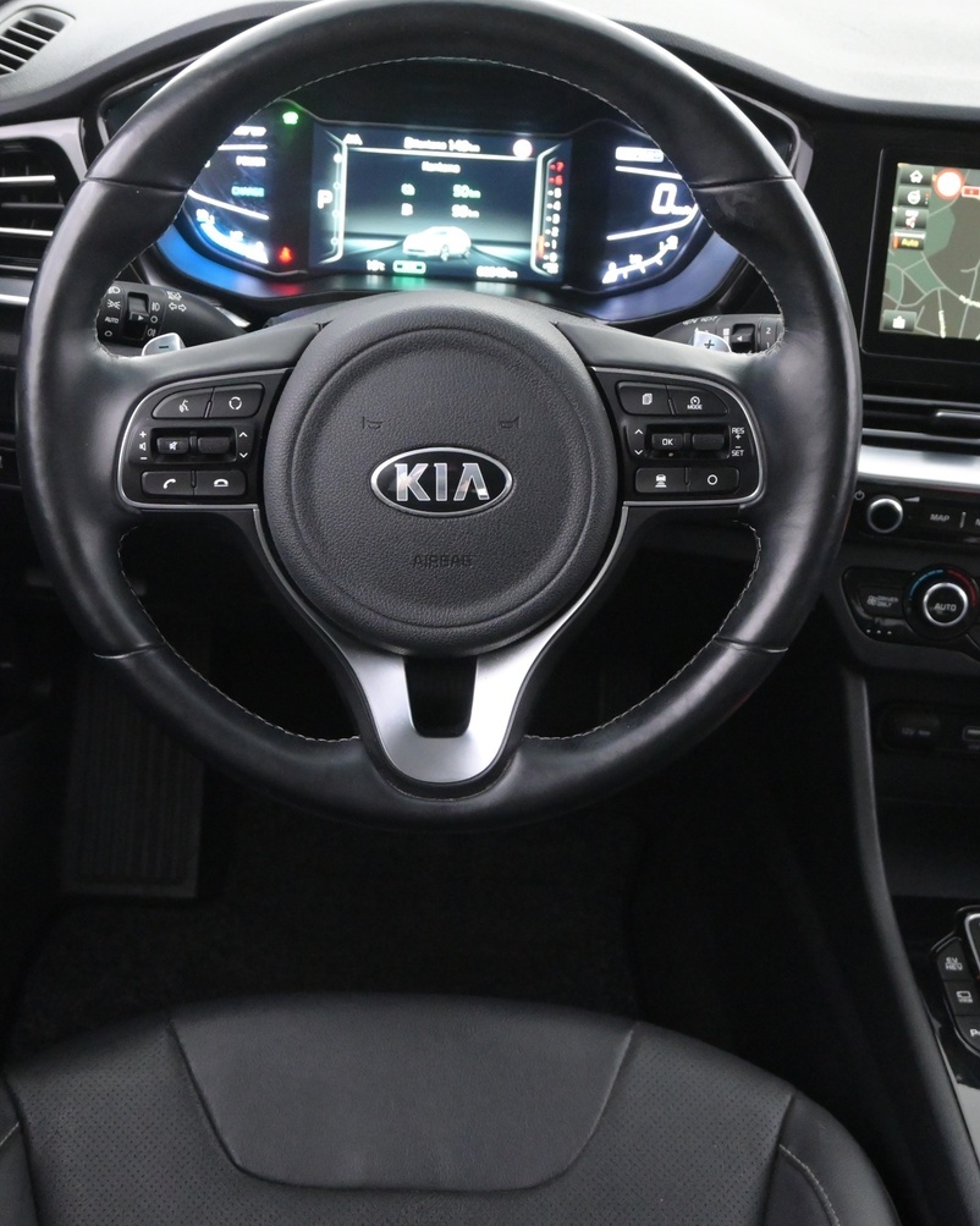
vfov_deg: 39.0
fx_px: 1732
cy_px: 585
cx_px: 433
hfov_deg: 31.6
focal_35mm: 48
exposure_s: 1/30
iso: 4500
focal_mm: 21
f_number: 4
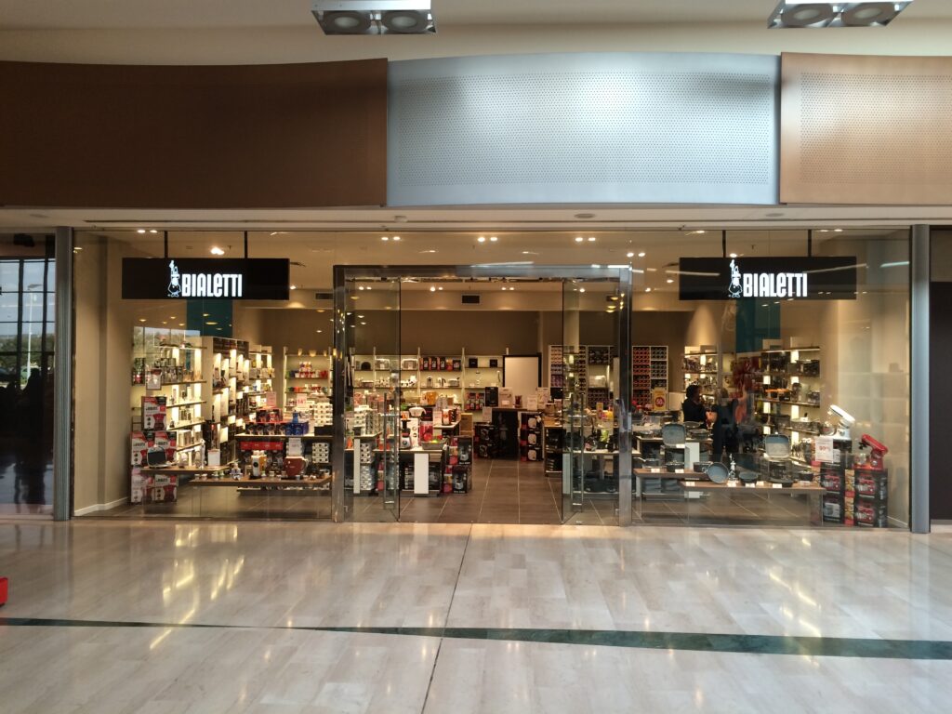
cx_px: 476
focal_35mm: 29
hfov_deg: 61.7
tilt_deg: +1.1
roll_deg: +0.6
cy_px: 357
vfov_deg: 48.2
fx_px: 798
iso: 32
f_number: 2.2
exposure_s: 1/30
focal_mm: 4.15
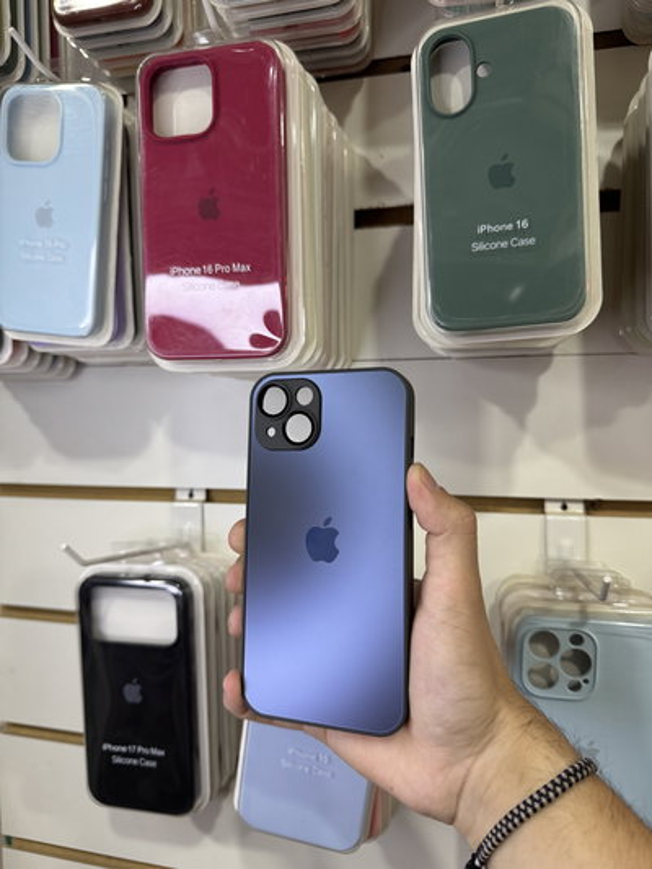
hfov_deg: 56.8
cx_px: 326
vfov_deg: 71.6
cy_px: 434
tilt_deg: -3.3
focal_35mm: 24
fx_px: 602
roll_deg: +1.1
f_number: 1.78
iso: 160
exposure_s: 1/100
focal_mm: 6.76
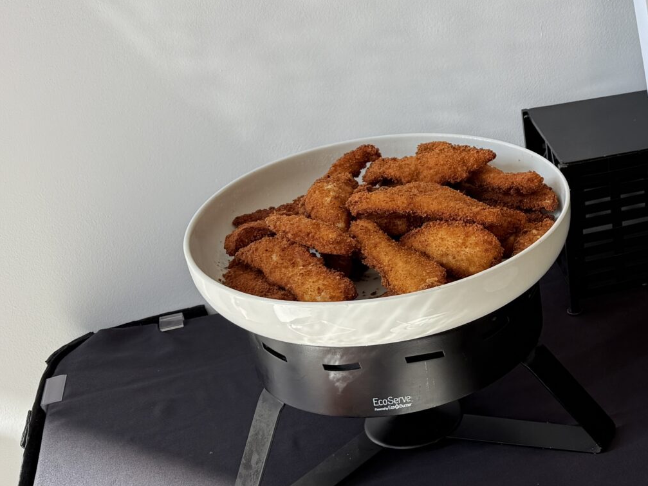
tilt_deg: -25.3
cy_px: 182
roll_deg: +1.6
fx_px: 1142
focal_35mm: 61
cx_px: 709
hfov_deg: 28.8
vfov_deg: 24.0
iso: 100
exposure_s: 1/264
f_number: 1.78
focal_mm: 6.76
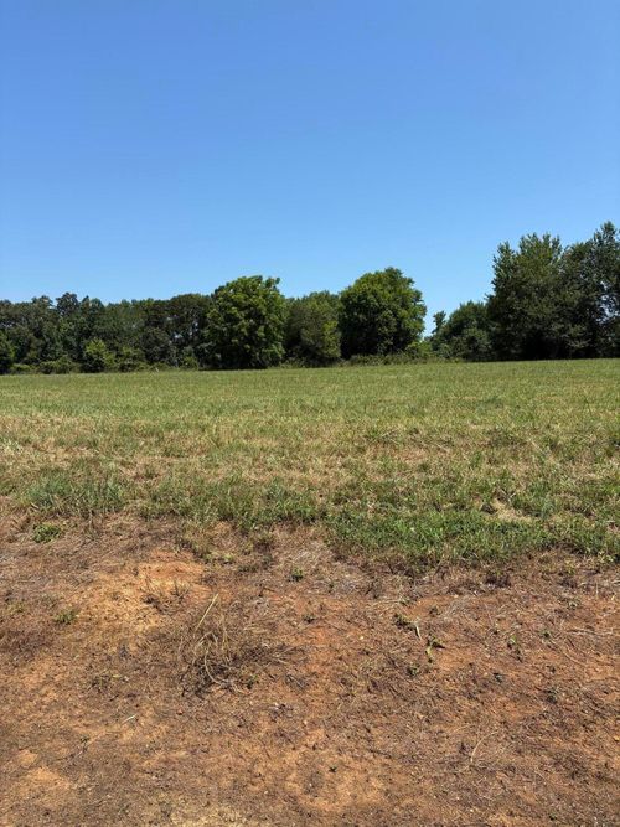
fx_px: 621
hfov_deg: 53.0
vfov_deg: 67.3
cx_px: 310
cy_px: 414
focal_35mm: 26
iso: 50
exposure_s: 1/3125
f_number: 1.6
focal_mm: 5.96
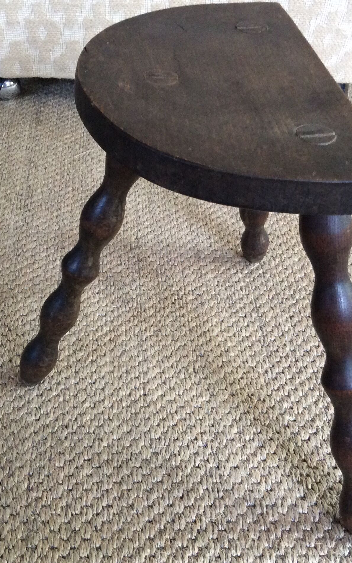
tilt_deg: -42.0
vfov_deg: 43.5
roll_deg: +0.6
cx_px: 152
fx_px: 706
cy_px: 281
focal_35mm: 46
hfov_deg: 28.0
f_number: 2.4
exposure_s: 1/25
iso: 200
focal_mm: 3.3
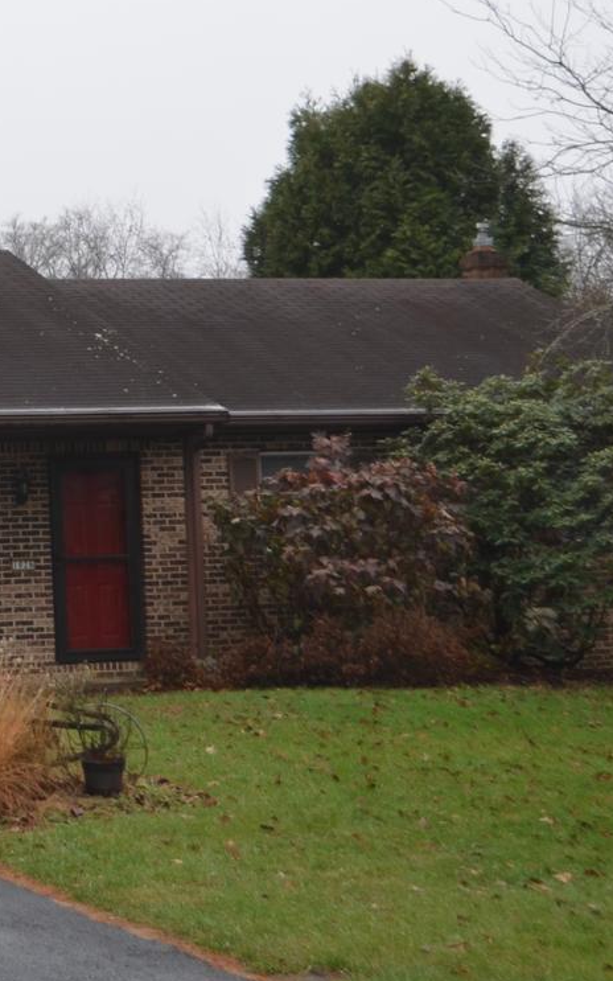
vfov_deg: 20.5
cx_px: -177
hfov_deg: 12.6
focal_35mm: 101
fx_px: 2699
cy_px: 338
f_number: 4
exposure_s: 1/200
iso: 200
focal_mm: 24
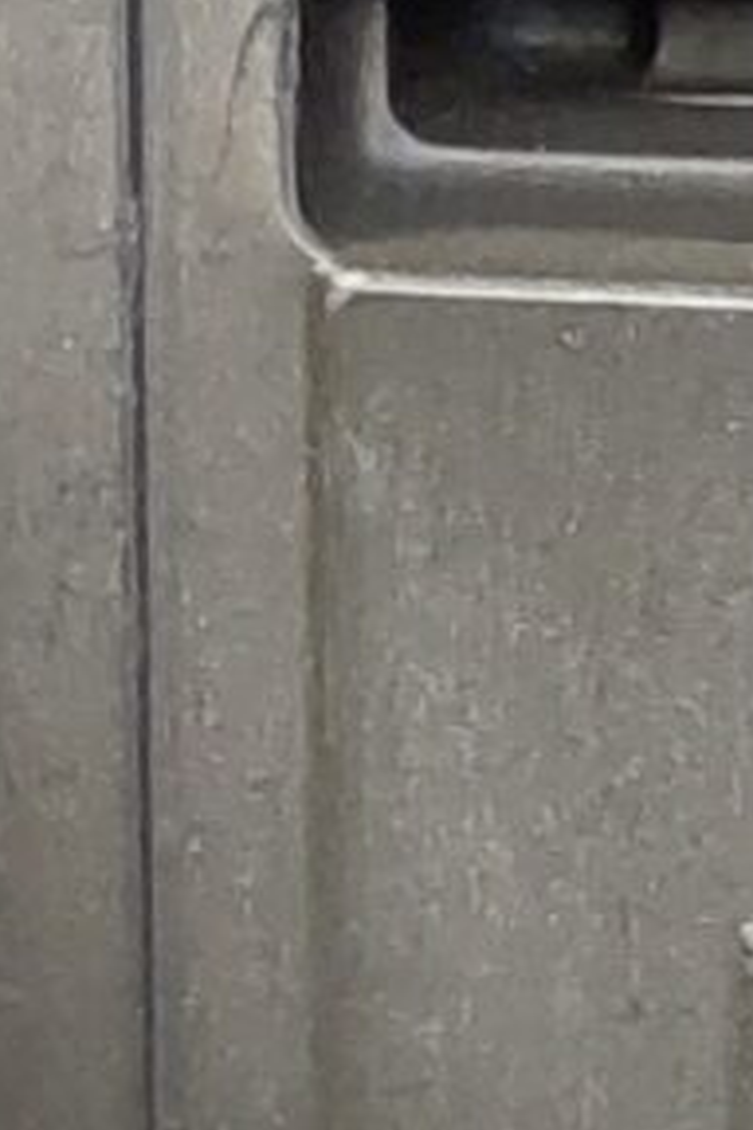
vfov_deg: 8.6
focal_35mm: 222
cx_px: 545
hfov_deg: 6.2
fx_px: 6965
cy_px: 2484
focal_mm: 5.23
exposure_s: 1/50
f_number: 1.8
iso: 400
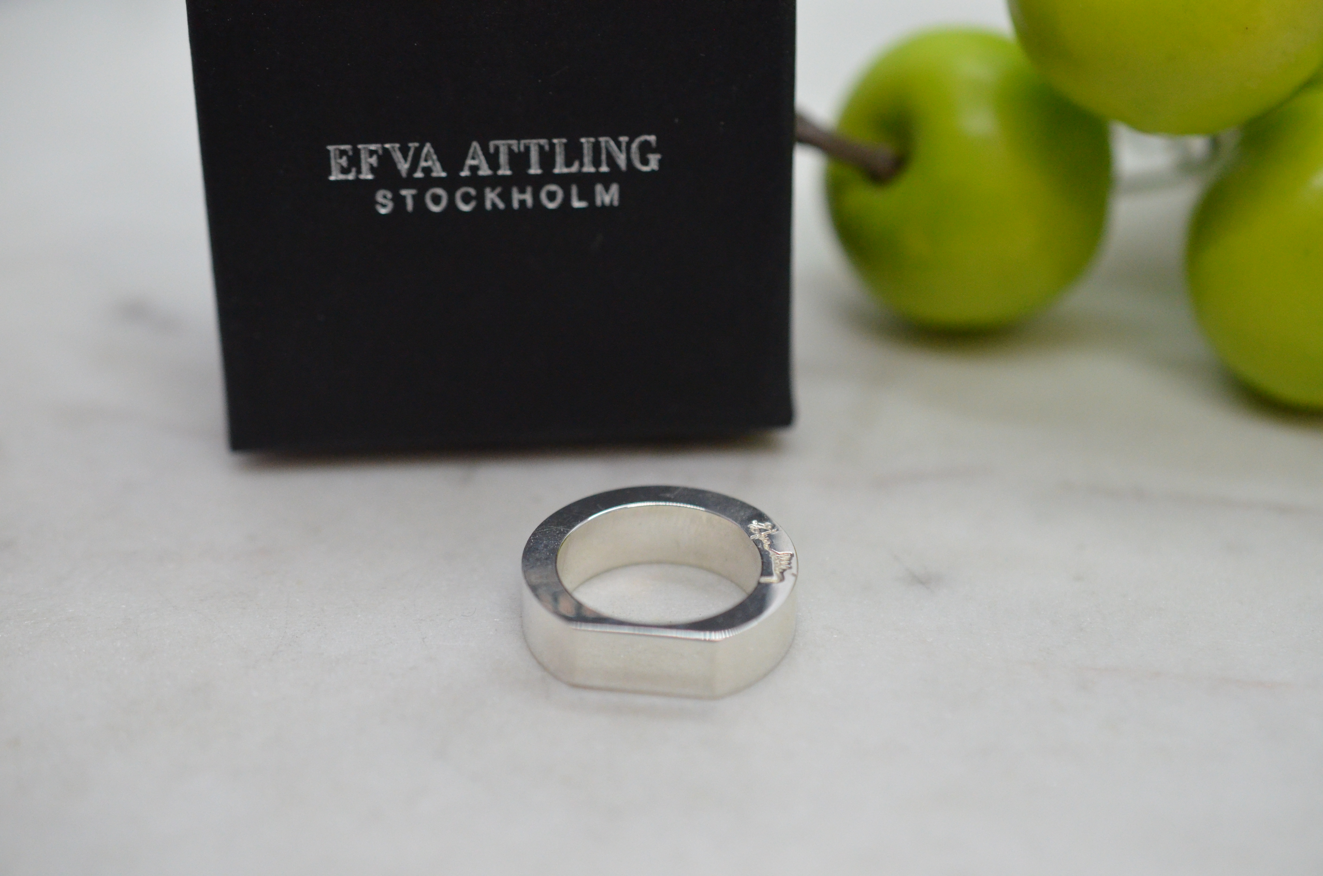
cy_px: 438
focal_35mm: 60
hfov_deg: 33.5
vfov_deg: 22.5
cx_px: 662
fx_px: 2200
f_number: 4
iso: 2500
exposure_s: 1/2500
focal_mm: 40
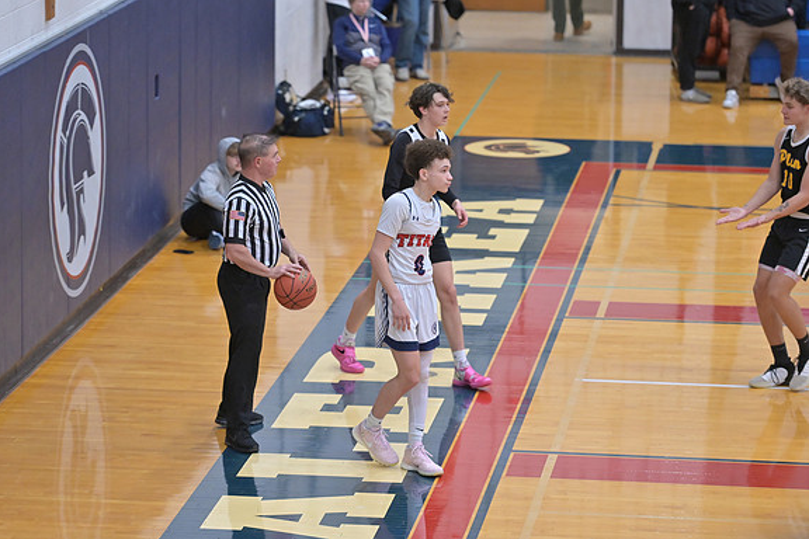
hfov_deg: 14.1
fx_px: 3281
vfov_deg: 9.4
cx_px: 403
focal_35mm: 146
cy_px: 270
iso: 5000
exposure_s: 1/800
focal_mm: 145
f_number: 4
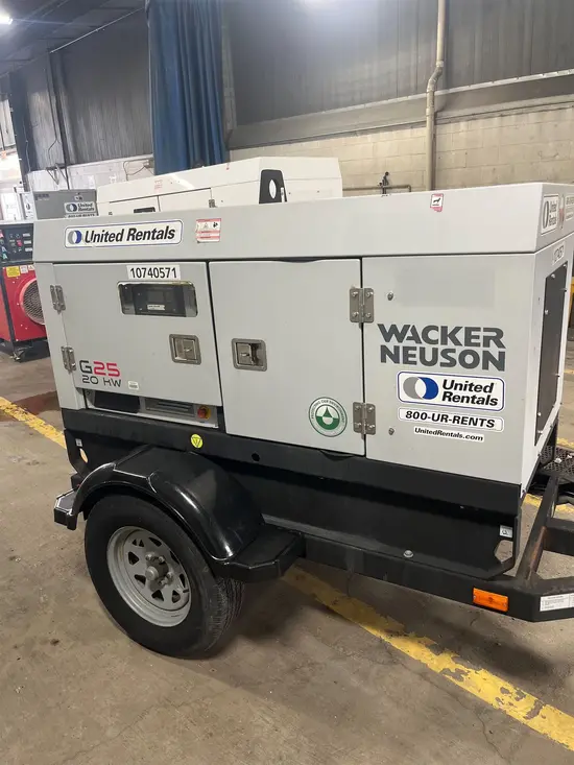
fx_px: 575
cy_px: 382
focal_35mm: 26
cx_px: 287
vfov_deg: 67.3
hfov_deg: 53.1
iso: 125
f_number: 1.6
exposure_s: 1/60
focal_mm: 5.1
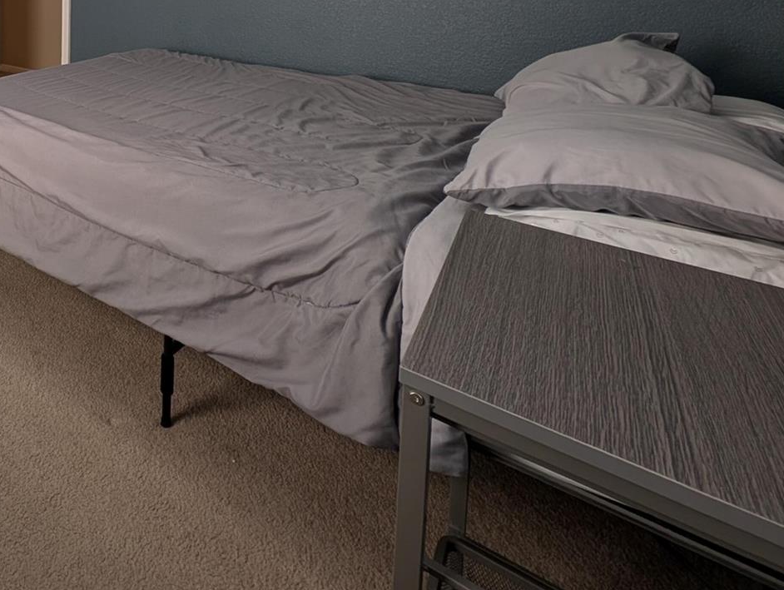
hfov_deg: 52.3
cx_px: -12
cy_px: -34
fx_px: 590
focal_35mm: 26
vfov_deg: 43.3
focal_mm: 2.23
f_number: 1.95
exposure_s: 1/120
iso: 58
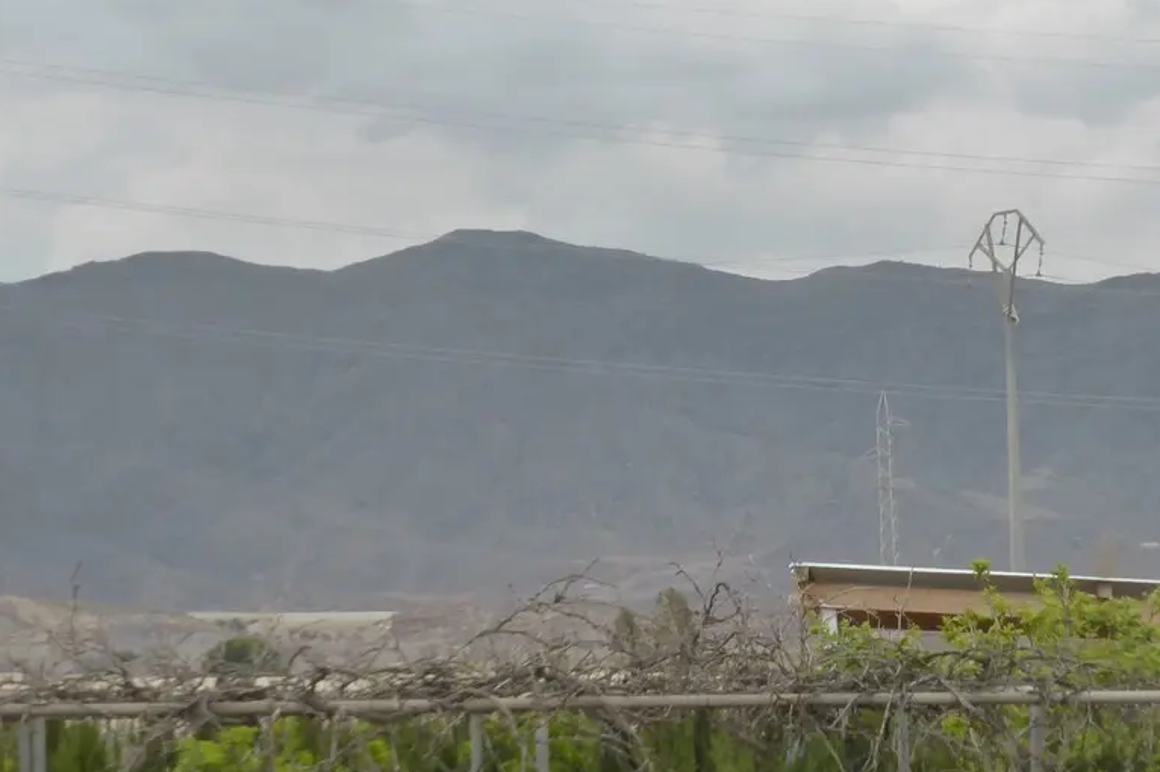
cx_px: 833
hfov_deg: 10.6
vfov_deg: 7.1
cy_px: 389
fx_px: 6216
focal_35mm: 193
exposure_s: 1/500
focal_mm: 18.2
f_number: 5.3
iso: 160
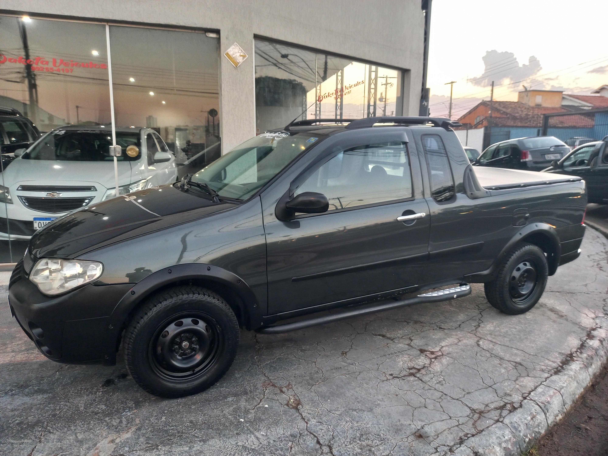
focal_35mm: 25
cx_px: 304
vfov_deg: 54.9
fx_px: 439
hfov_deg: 69.4
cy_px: 228
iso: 160
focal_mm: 4.6
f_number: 2
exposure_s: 1/40
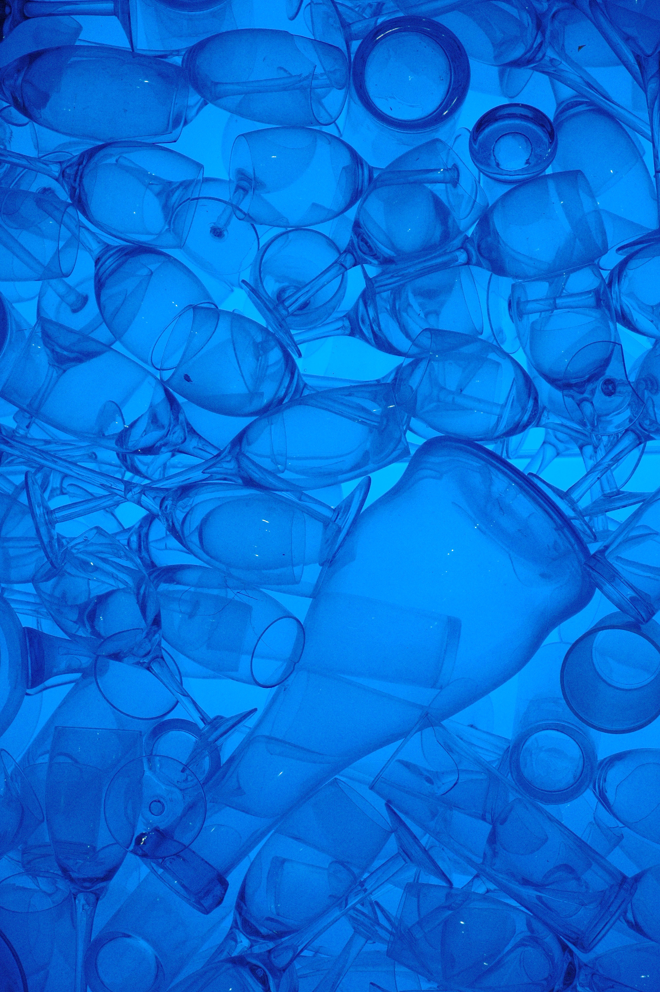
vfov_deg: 19.5
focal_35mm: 105
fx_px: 2893
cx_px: 330
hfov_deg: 13.0
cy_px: 496
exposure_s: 1/100
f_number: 4.5
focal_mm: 70
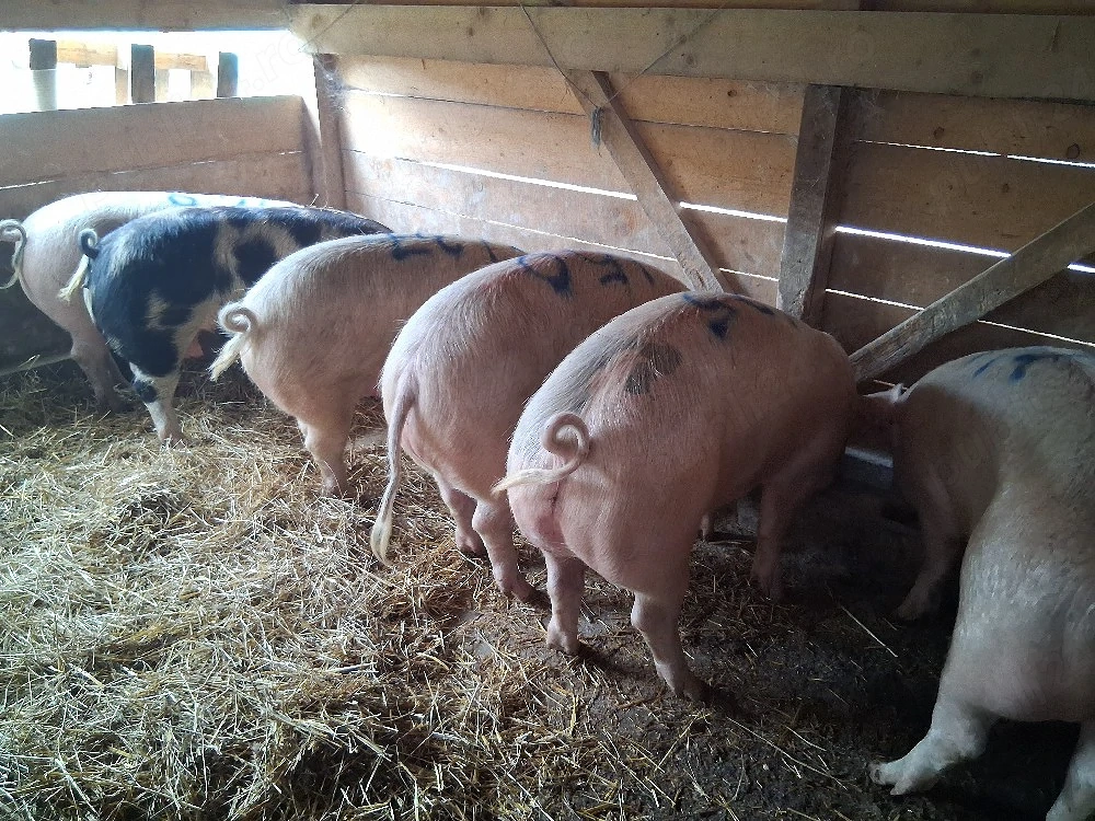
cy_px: 410
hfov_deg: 67.3
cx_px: 548
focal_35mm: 26
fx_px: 822
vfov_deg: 53.1
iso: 500
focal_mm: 3.98
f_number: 1.8
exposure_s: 1/50
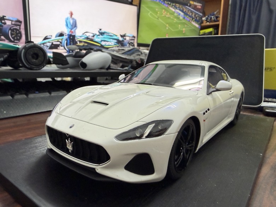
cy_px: 104
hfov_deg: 71.6
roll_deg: -1.4
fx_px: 191
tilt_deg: -10.0
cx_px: 138
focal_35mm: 24
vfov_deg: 56.8
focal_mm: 2.22
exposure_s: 1/60
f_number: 2.2
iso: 250
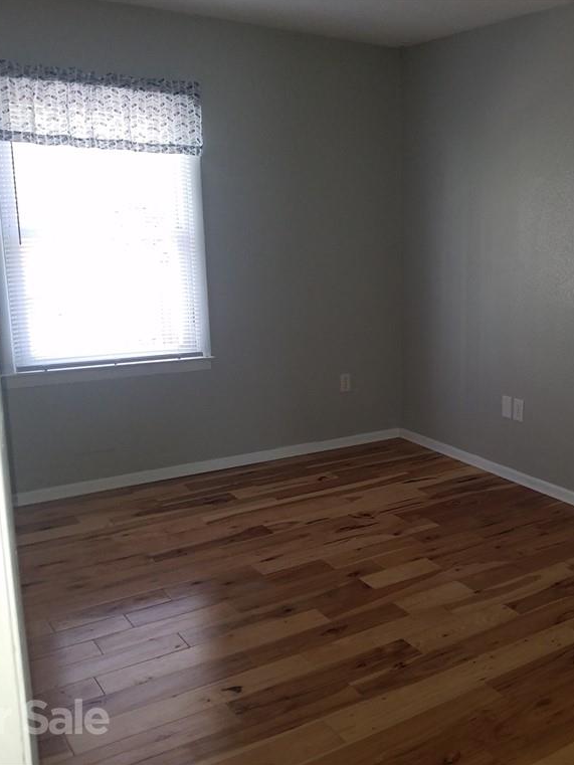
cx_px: 452
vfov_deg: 52.6
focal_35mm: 35
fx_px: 774
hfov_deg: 39.3
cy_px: 380
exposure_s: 1/20
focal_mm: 4.2
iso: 125
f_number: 1.7
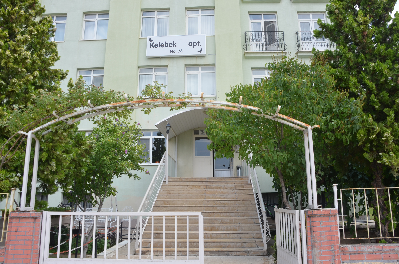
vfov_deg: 43.4
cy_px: 132
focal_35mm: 30
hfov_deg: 62.0
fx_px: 332
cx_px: 200
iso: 200
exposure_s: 1/200
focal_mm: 20
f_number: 8
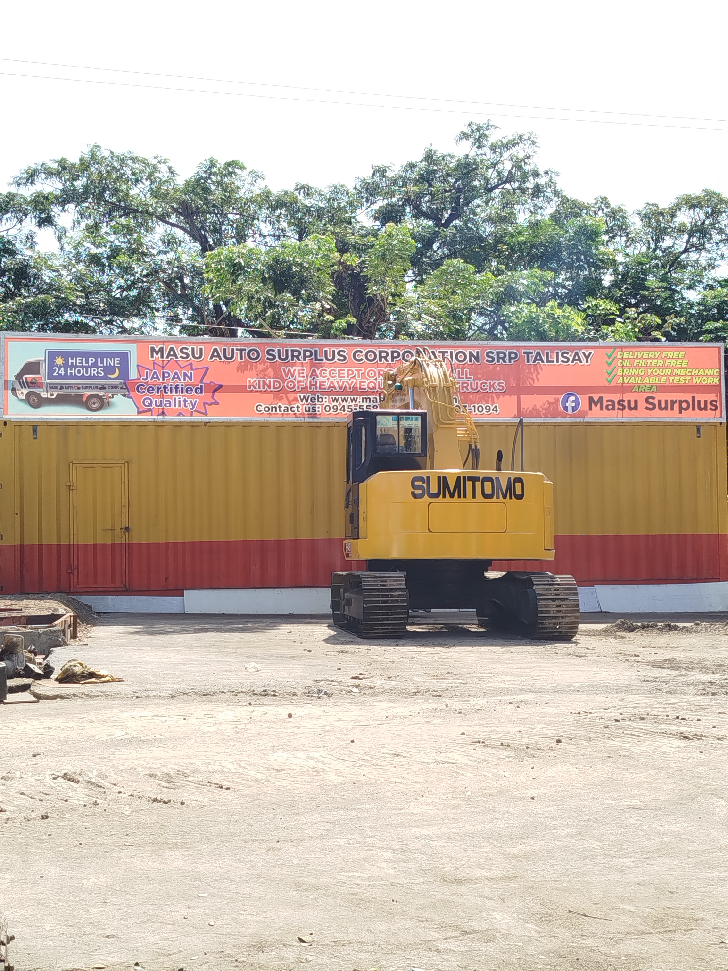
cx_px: 364
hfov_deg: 29.1
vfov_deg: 38.2
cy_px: 486
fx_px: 1402
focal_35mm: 50
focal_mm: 5.31
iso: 50
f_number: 1.7
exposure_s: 1/479
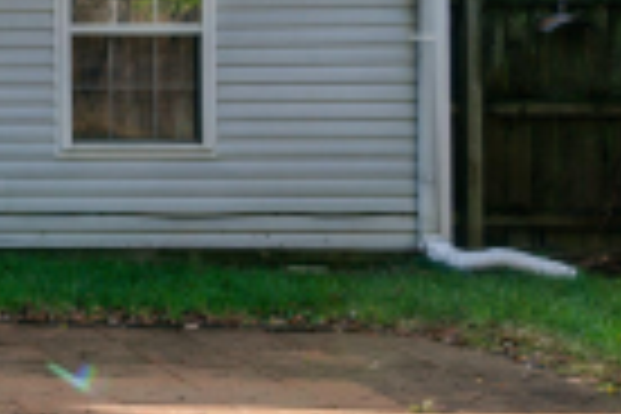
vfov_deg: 15.1
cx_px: -630
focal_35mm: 87
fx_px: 1501
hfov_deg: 17.0
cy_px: -94
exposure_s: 1/400
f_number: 6.3
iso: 320
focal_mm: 16
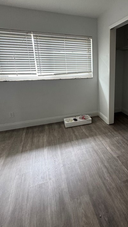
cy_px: 99
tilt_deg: -14.6
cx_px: 102
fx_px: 133
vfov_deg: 80.8
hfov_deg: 48.5
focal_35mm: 22
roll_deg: +0.6
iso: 500
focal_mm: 2.22
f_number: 2.2
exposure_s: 1/60
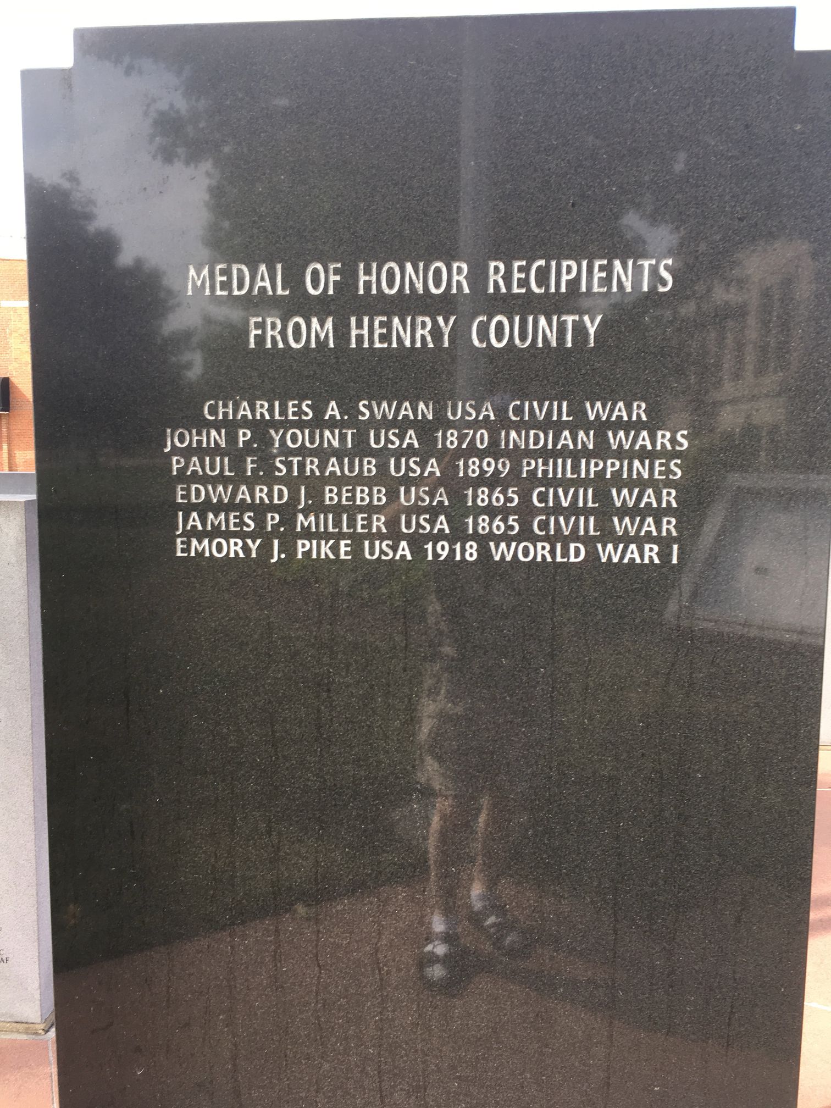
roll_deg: -0.1
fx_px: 928
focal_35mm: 29
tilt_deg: -4.6
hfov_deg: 48.2
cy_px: 554
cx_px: 416
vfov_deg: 61.7
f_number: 2.2
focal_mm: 4.15
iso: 25
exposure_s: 1/227
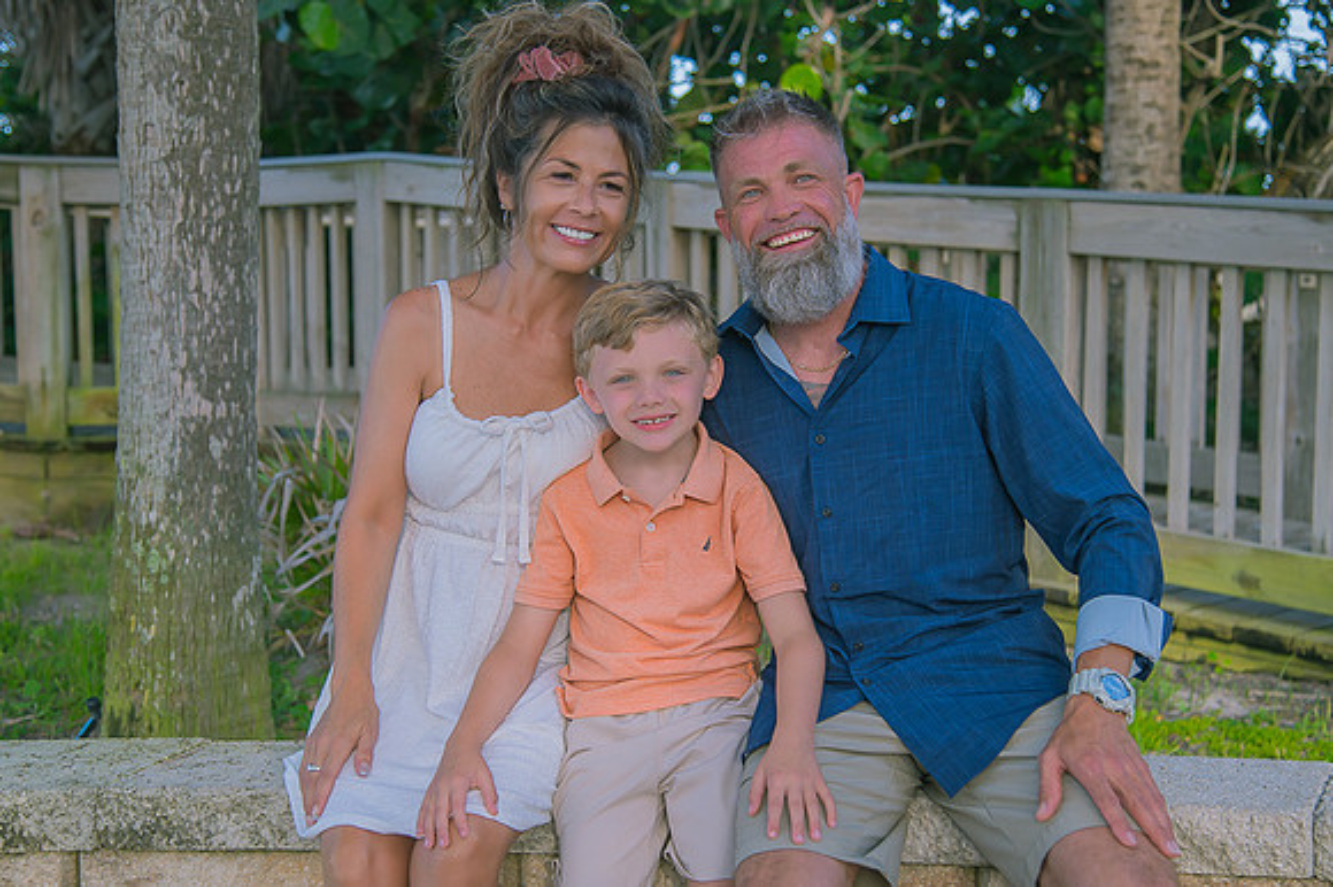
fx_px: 2014
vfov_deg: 24.8
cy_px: 444
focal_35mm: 54
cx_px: 666
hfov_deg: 36.6
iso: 250
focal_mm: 50
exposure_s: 1/200
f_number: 4
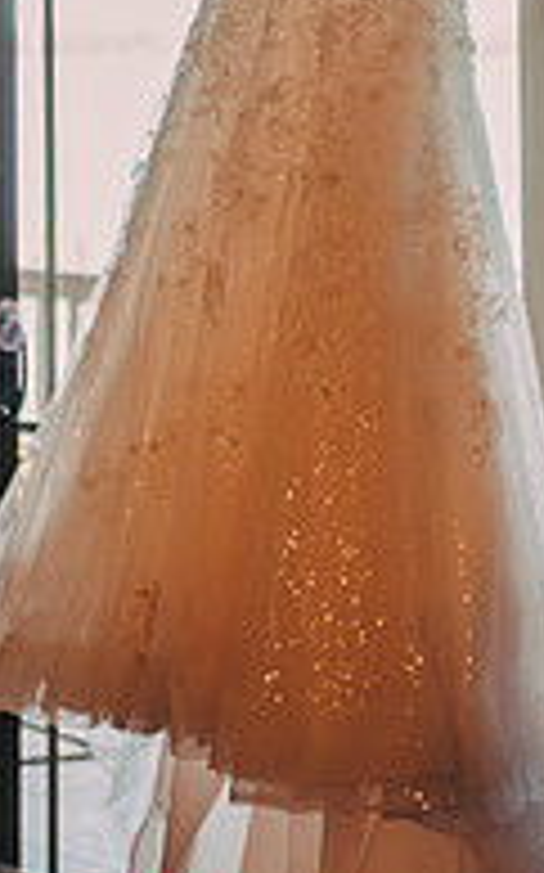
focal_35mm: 130
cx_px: 342
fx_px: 3088
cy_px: 9
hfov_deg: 10.1
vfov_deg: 15.8
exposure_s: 1/125
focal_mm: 55
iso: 200
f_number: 2.8
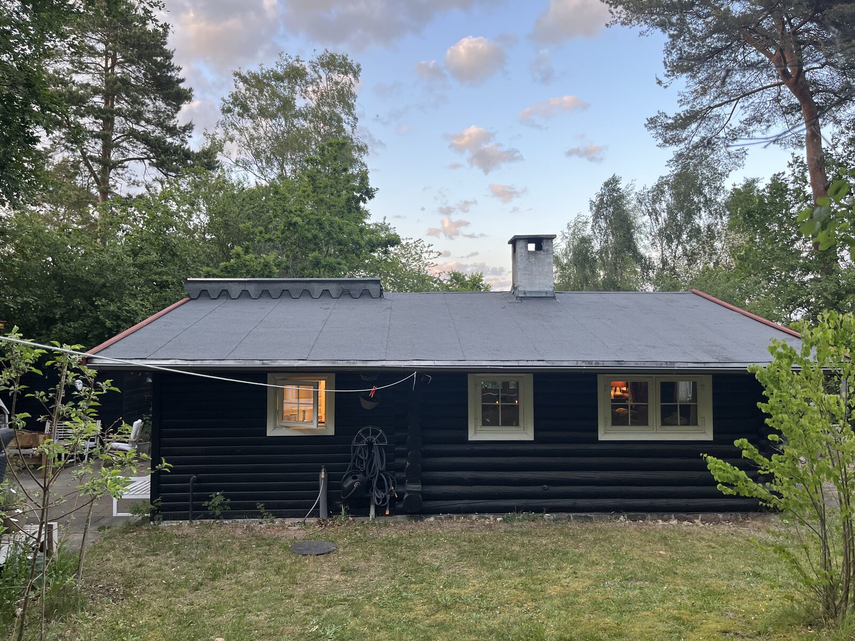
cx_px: 428
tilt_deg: +2.1
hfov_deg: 67.3
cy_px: 320
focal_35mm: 26
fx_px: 642
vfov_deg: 53.1
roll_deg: +0.9
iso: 40
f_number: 1.6
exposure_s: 1/122
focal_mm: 5.1
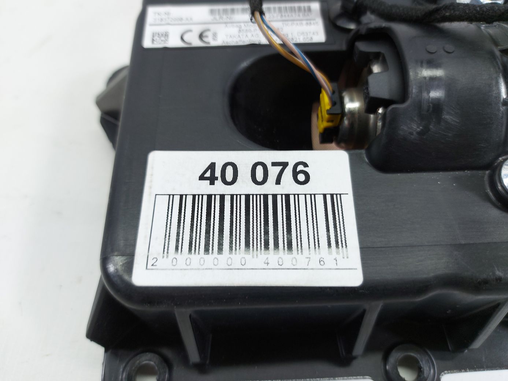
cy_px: 190
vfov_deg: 56.8
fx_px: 352
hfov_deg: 71.6
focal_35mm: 24
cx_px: 254
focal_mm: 5.23
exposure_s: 1/50
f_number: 1.8
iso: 50
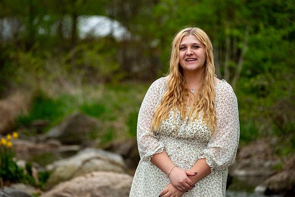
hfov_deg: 10.6
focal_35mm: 194
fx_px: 1590
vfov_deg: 7.1
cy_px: 98
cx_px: 148
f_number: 4
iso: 250
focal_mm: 129.2
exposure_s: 1/400
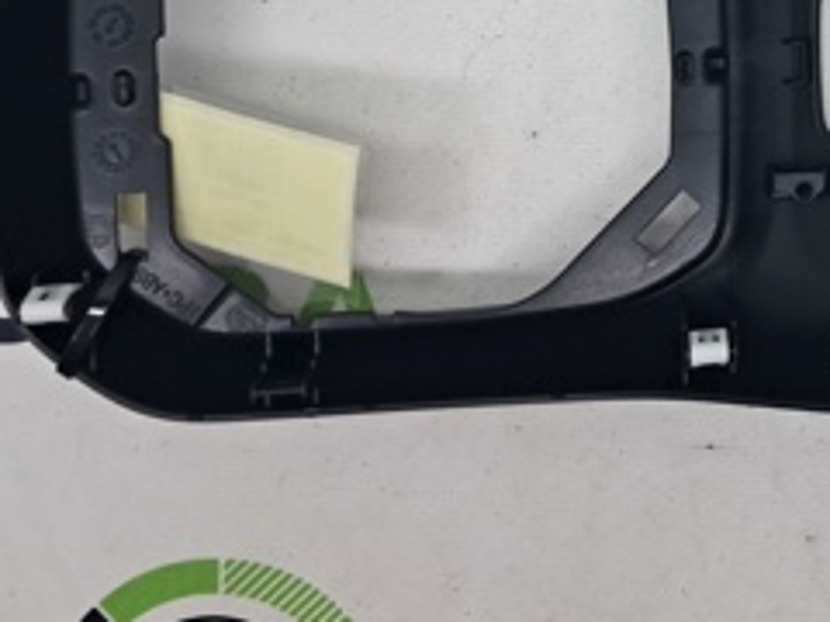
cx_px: 1072
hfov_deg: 23.9
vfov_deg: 19.7
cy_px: -40
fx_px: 1726
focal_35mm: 72
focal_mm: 4
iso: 50
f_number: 1.8
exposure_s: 1/60
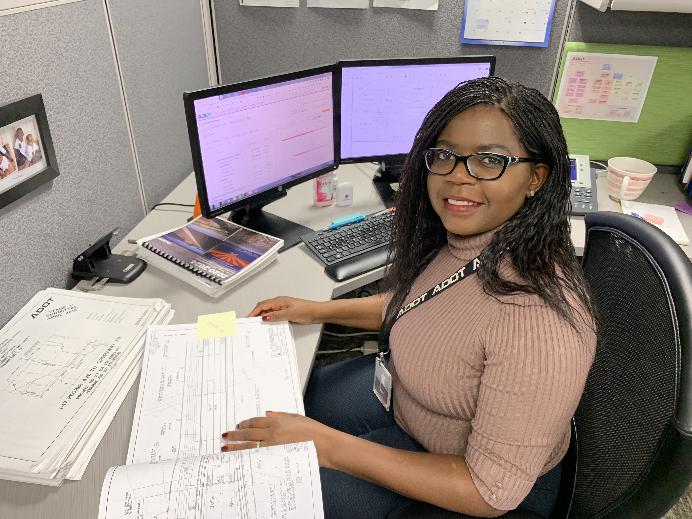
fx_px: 520
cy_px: 260
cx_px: 346
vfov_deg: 53.1
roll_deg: +0.1
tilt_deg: -32.7
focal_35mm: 26
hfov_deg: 67.3
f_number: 1.8
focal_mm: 4.25
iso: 200
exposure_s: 1/60
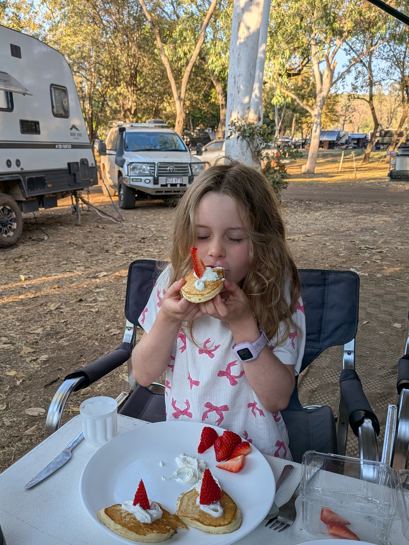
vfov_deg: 63.3
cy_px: 304
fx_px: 441
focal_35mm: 28
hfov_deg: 49.7
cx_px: 194
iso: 24
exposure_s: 1/1802
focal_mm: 4.53
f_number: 1.7
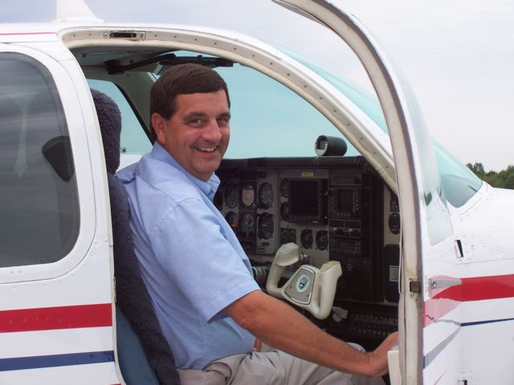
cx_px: 257
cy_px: 192
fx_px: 1515
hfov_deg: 19.3
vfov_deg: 14.5
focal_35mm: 102
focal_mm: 16.8
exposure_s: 1/234
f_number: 4.6
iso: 80
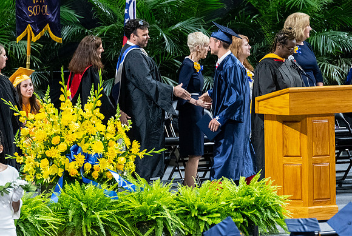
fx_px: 3957
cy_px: 131
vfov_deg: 3.4
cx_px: 220
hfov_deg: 5.1
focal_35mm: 404
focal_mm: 200
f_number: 4
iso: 2000
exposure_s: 1/200
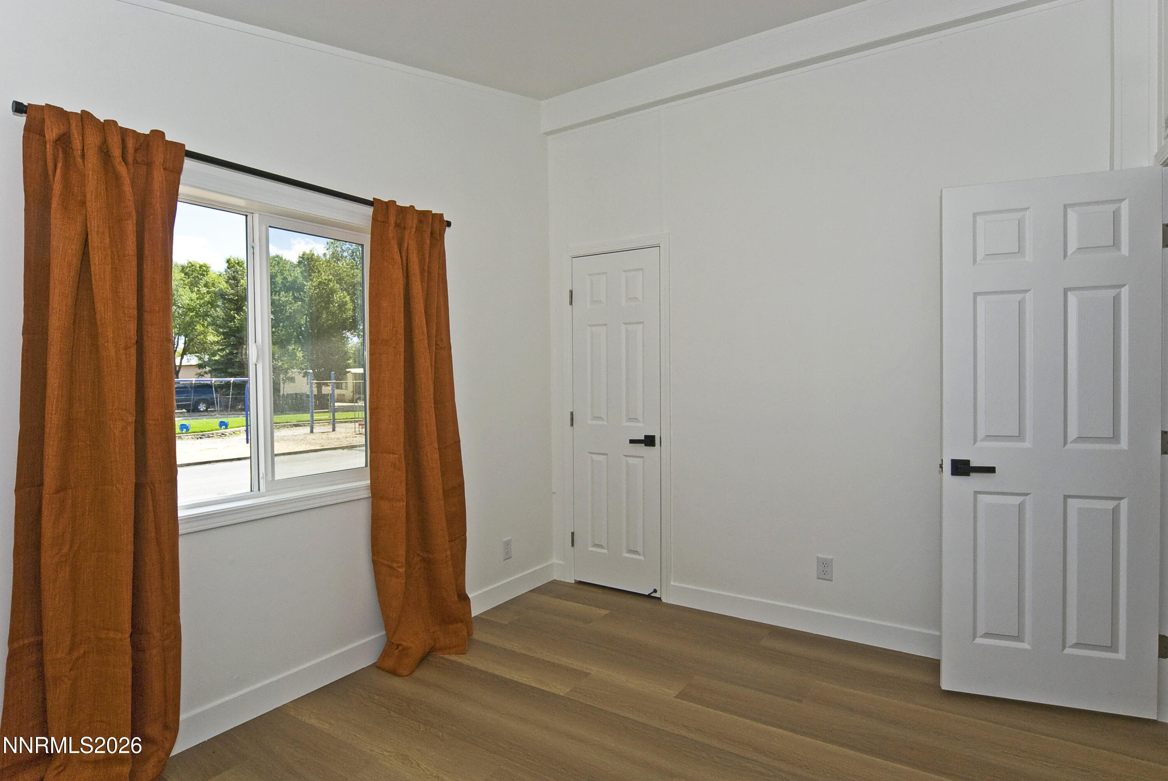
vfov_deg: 67.5
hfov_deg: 89.9
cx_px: 584
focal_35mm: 18
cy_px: 390
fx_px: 585
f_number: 10
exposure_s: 1/200
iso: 400
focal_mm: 12
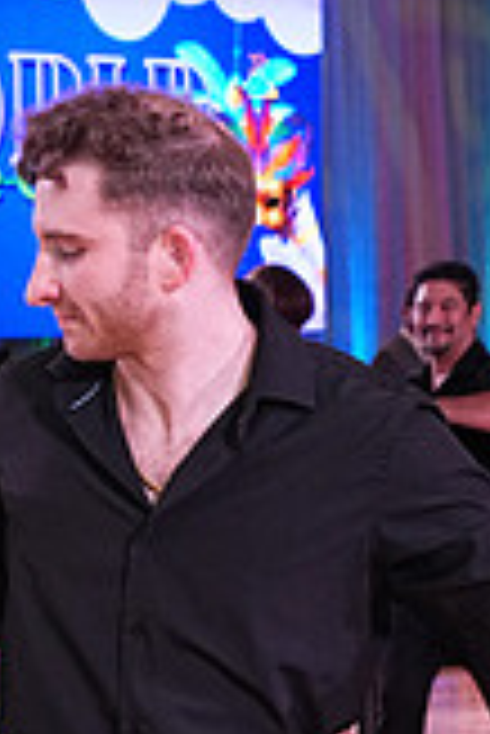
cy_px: 1148
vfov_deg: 10.3
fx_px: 3911
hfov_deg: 7.1
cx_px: -74
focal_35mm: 192
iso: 2500
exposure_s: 1/250
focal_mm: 54
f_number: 7.1
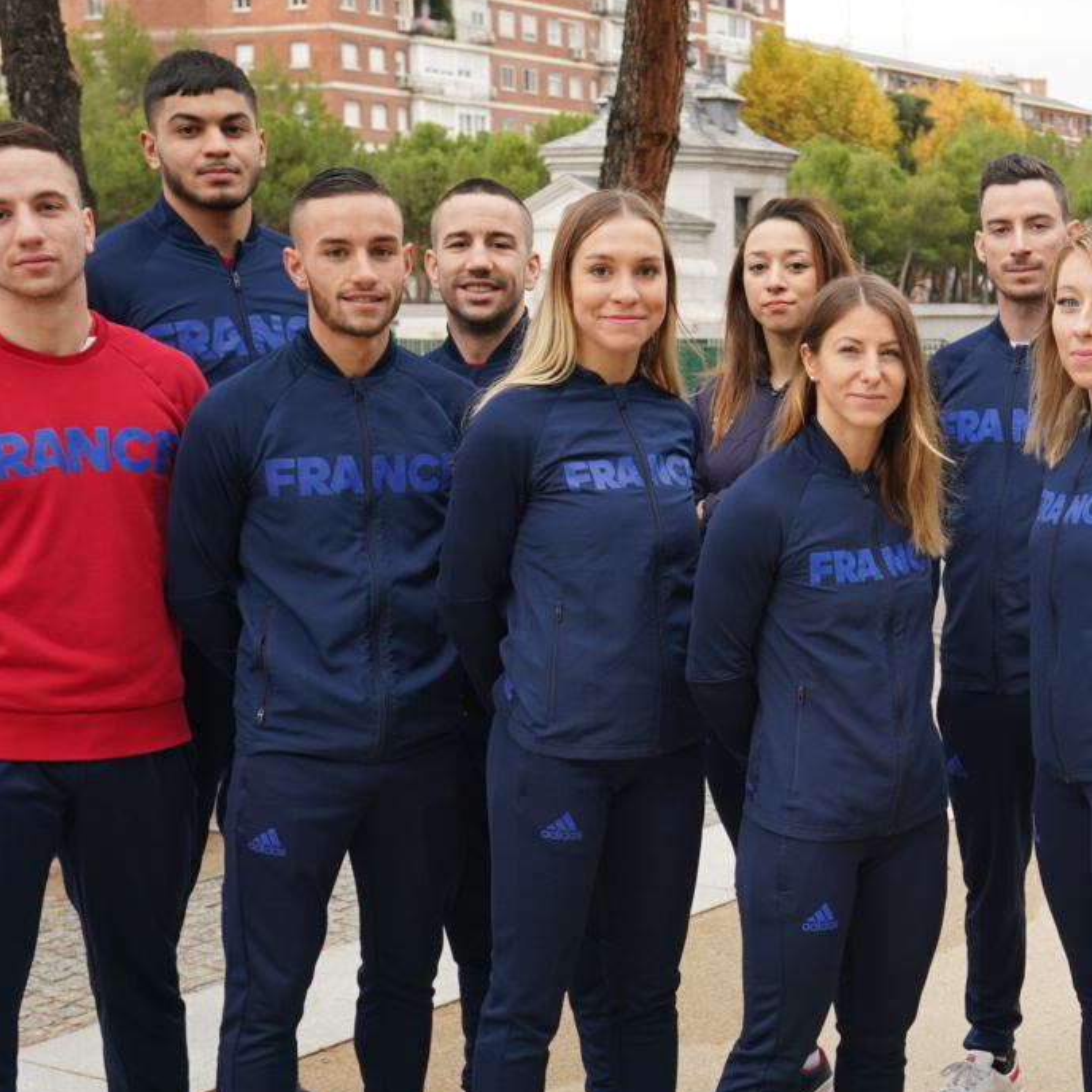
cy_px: 676
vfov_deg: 26.0
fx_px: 2356
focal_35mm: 66
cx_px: 901
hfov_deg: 25.6
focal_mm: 33
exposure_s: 1/125
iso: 400
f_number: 5.6
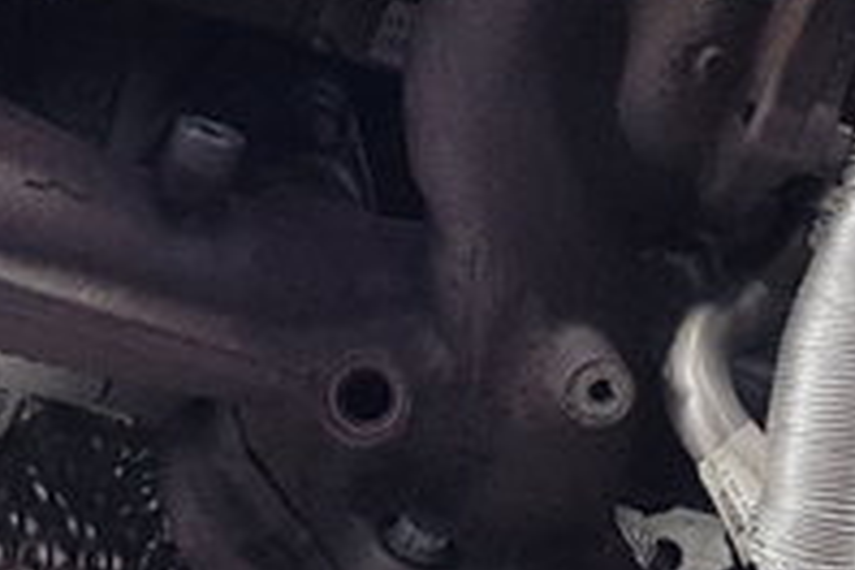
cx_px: 43
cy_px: 142
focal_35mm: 140
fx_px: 3325
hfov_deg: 14.5
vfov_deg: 9.8
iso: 64
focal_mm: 4.2
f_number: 1.7
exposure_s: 1/100
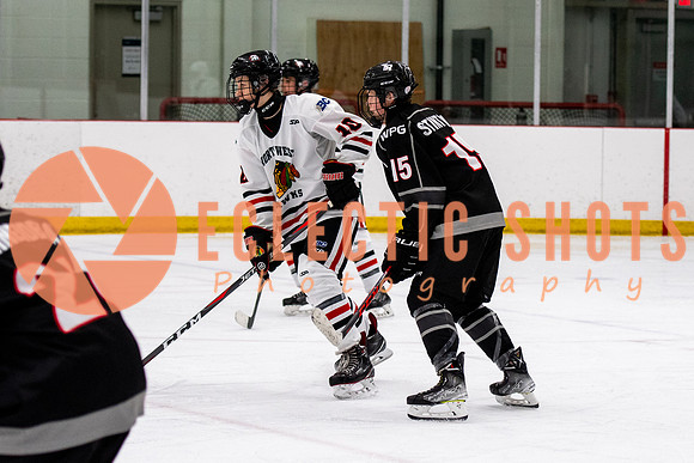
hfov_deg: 12.6
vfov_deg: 8.4
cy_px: 198
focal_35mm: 163
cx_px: 455
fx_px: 3136
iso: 1600
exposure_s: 1/640
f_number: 2.8
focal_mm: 82
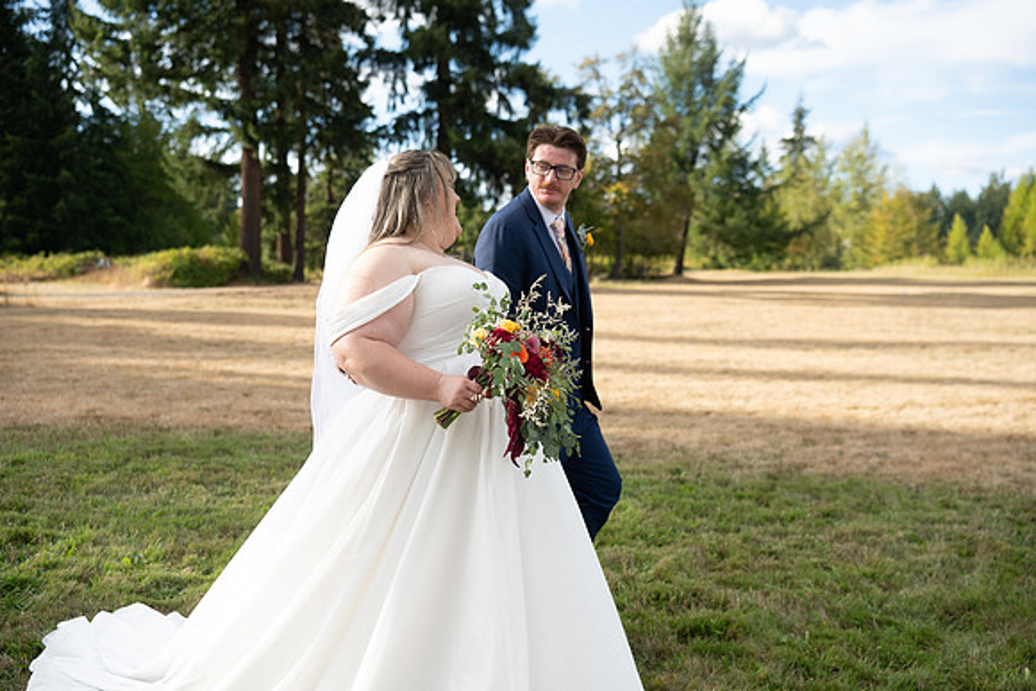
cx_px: 518
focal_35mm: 35
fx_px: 1007
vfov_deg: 37.9
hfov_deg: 54.4
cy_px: 346
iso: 400
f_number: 2.8
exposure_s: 1/2500
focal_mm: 35
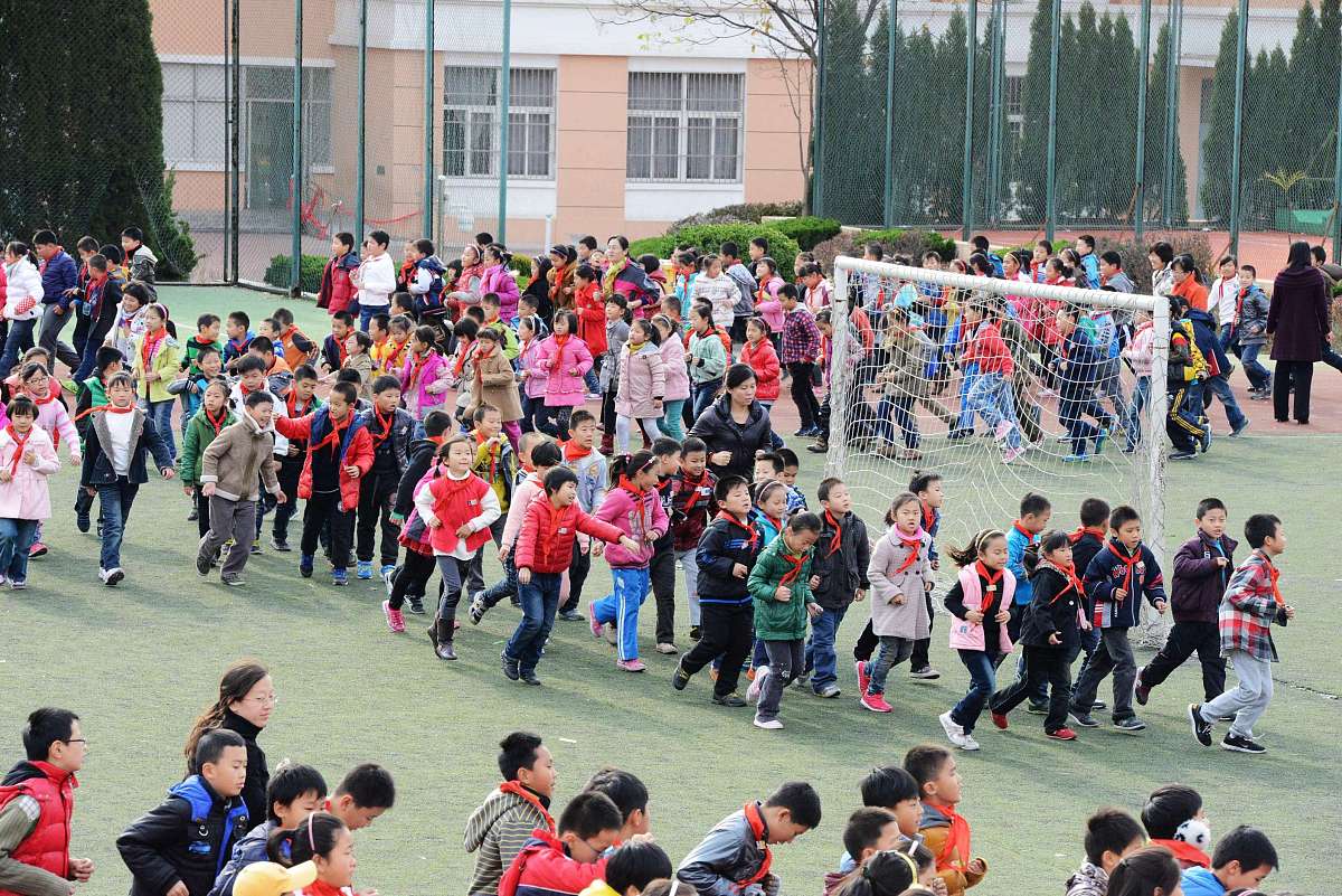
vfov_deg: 7.4
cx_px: 671
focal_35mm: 185
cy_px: 448
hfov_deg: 11.1
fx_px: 6899
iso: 4000
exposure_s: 1/800
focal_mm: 185
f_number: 14
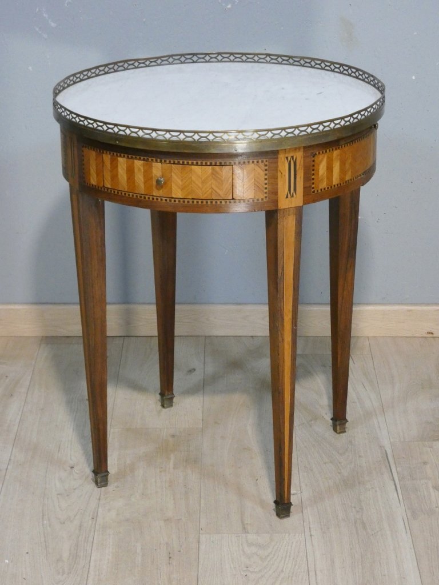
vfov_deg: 20.7
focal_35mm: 95
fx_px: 1606
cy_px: 292
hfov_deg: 15.6
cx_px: 220
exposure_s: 1/80
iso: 800
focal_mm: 17.1
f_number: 4.8
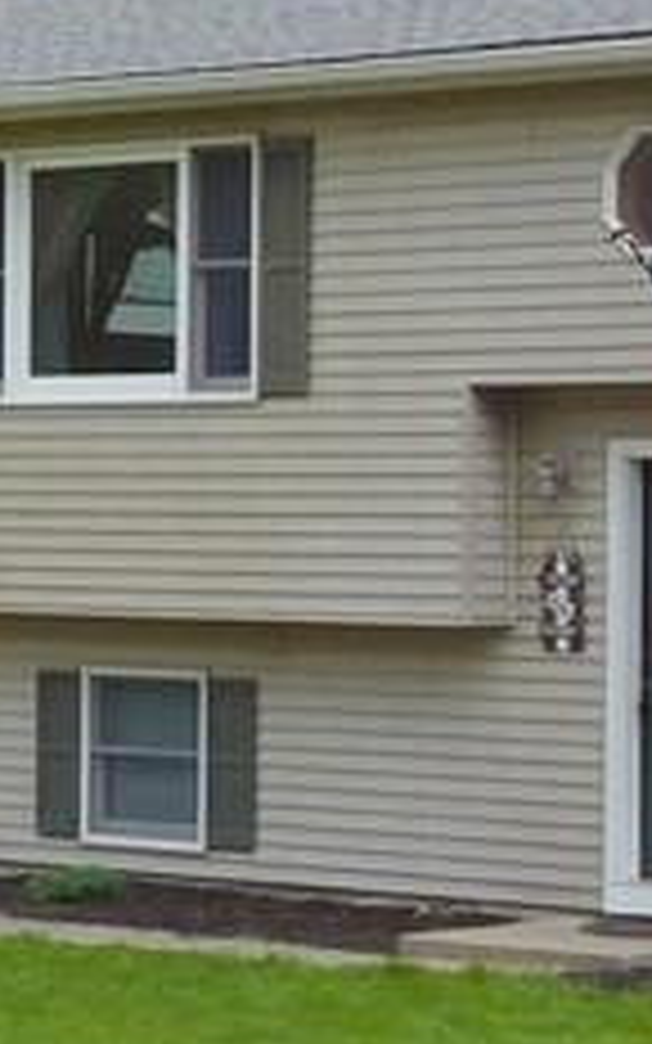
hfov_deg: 7.9
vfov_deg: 12.8
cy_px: 594
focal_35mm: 164
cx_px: 701
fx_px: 4663
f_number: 3.8
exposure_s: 1/800
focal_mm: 6.2
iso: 125
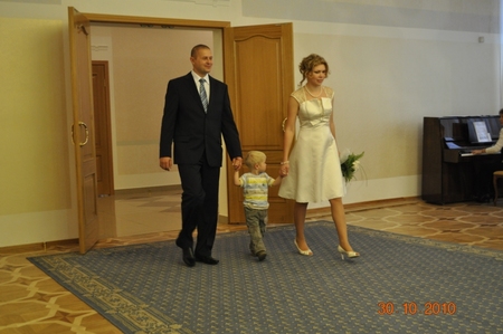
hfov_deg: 43.6
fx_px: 628
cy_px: 167
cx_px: 252
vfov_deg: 29.8
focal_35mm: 45
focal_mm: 30
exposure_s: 1/60
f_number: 4.5
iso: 800
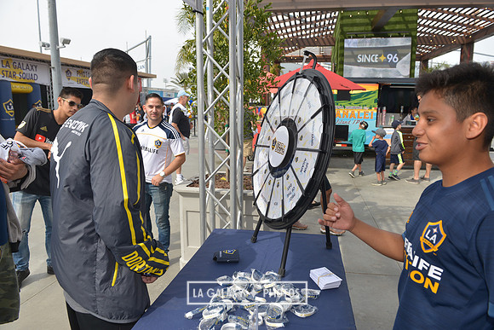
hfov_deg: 73.7
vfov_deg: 53.2
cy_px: 165
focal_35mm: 24
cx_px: 247
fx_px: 329
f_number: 5.6
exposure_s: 1/800
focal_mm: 24
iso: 200
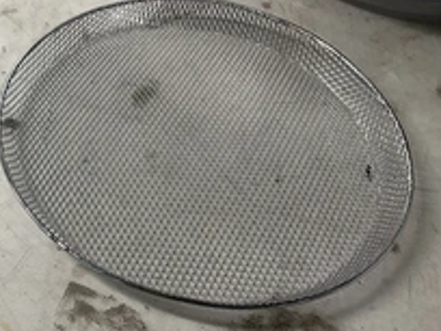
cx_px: 11
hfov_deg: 31.5
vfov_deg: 25.6
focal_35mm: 57
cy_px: 149
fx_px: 726
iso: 50
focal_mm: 3
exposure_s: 1/60
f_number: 1.8
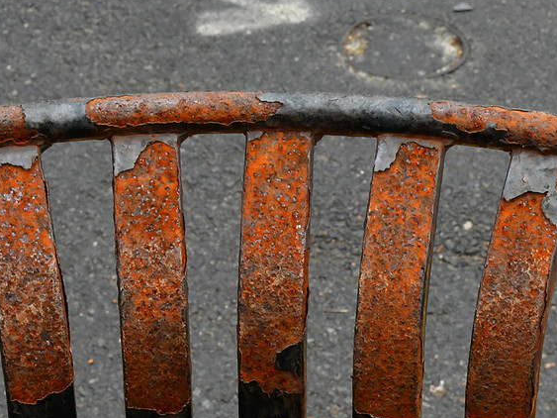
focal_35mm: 124
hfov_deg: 15.9
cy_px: 207
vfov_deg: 11.9
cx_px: 313
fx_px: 1995
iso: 2200
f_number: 18
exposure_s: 1/100
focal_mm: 44
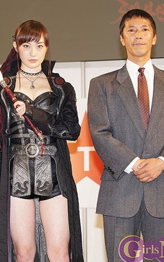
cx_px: -2
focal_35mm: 128
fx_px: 912
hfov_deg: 10.2
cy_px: 132
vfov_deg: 16.3
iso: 200
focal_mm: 55
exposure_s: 1/60
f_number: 4.5
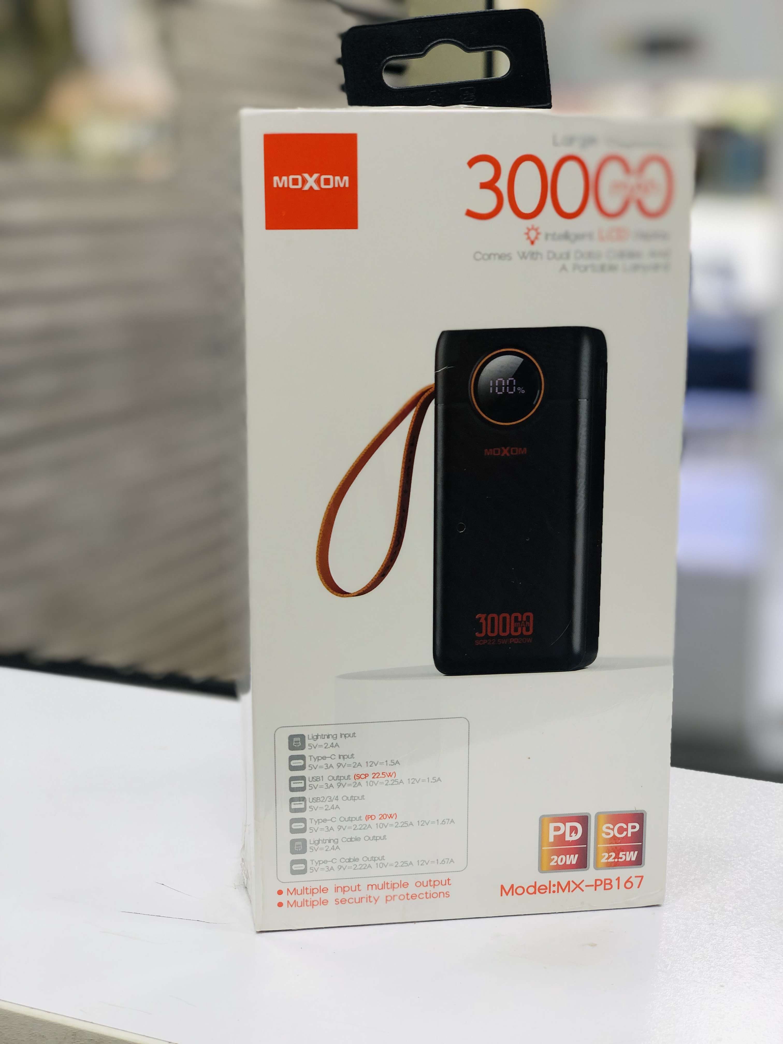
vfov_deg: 36.8
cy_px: 522
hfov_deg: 28.0
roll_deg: -0.5
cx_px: 392
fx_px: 1568
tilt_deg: -11.2
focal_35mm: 52
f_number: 2.4
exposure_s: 1/50
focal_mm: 6
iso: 20
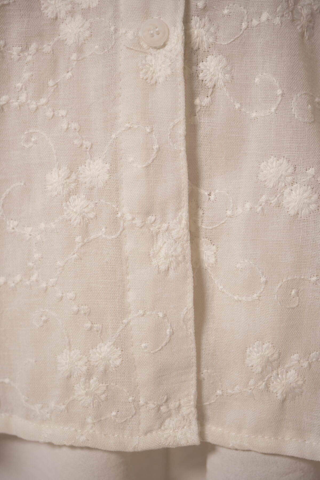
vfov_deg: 39.6
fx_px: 667
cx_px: 160
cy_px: 240
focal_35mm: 50
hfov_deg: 27.0
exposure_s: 1/40
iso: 400
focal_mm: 50
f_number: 4
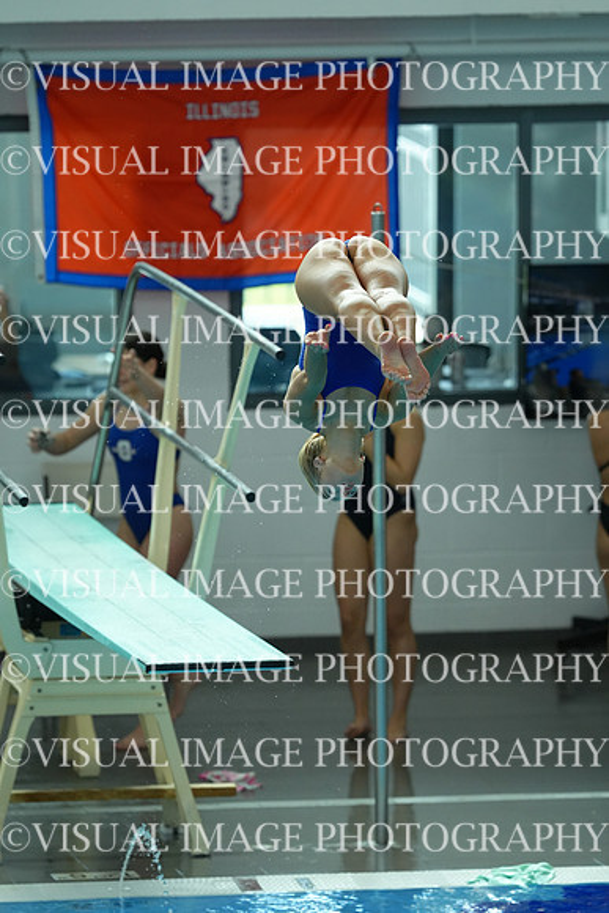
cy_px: 456
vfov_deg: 5.2
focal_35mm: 400
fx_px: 10143
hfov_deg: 3.4
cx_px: 304
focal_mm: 400
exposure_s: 1/1600
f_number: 4
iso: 4000
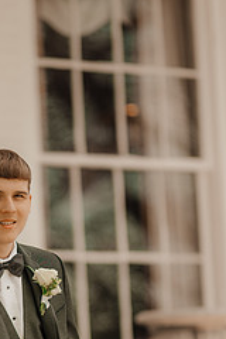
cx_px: 37
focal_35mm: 294
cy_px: 290
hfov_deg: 4.7
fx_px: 2768
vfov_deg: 7.0
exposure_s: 1/800
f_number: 1.4
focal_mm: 105
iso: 64
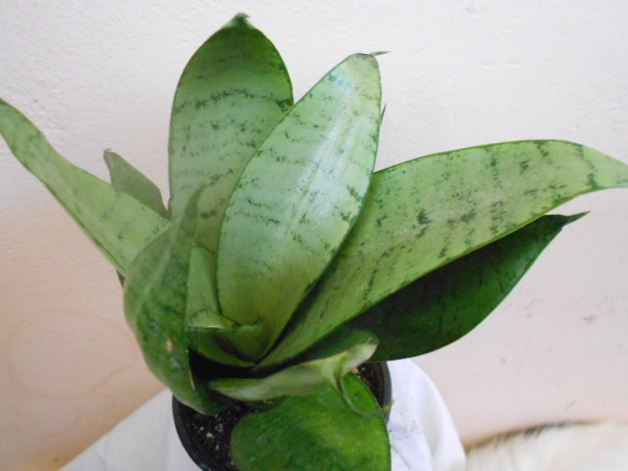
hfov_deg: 61.7
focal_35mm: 29
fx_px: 526
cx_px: 314
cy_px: 236
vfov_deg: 48.2
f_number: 3.4
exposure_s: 1/40
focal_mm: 5.3
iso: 800
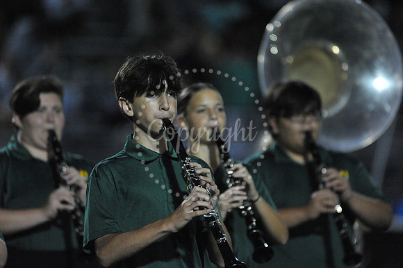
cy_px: 134
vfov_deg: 2.3
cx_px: 202
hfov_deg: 3.4
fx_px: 6713
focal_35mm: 600
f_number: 6.3
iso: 6400
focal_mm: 600
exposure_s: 1/200
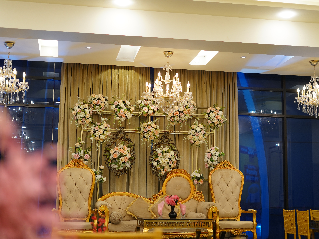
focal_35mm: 55
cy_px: 121
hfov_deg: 34.9
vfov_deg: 26.6
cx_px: 153
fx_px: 507
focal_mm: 50
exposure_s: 1/125
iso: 320
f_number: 2.2
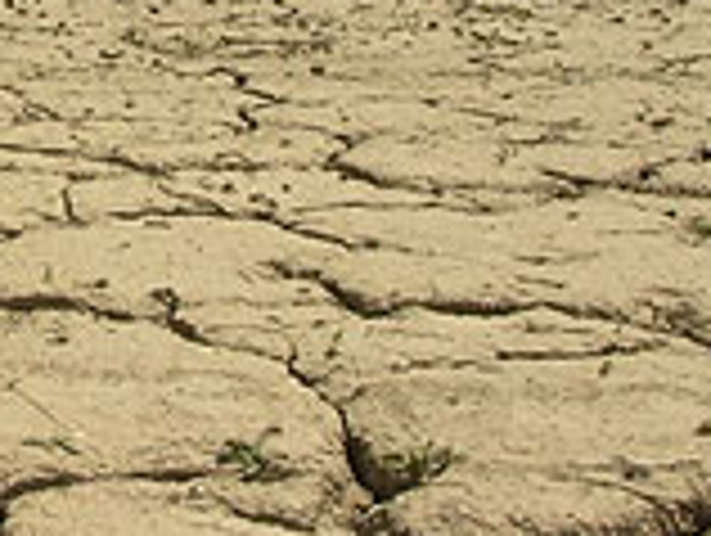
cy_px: -162
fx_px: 2222
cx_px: -225
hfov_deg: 17.1
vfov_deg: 13.3
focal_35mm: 108
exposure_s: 1/837
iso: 50
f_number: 4.9
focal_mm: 6.3
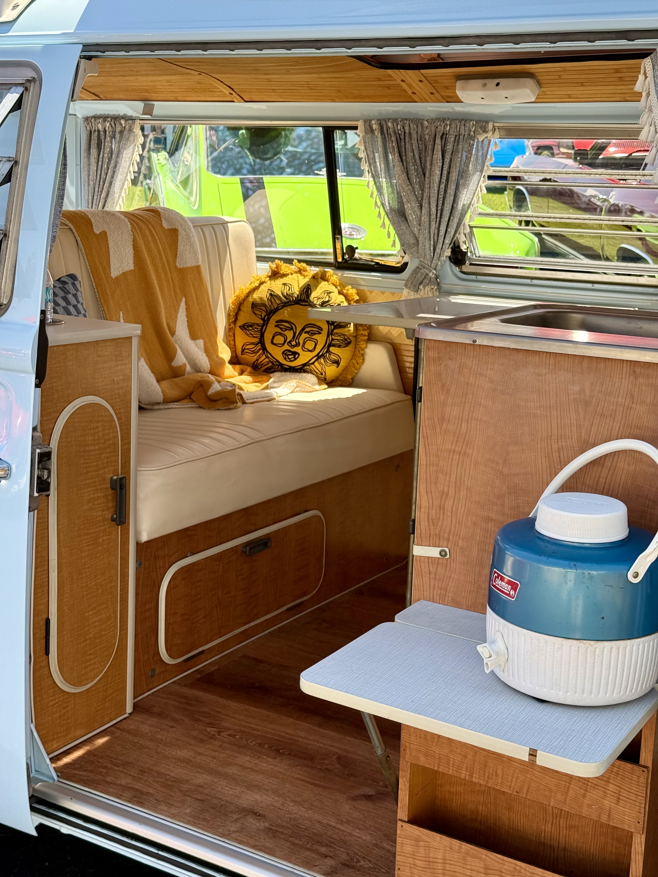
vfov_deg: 39.7
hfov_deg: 30.3
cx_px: 329
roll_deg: -1.4
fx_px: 1217
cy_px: 438
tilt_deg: -15.3
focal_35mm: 48
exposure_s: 1/693
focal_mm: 6.76
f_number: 1.78
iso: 80
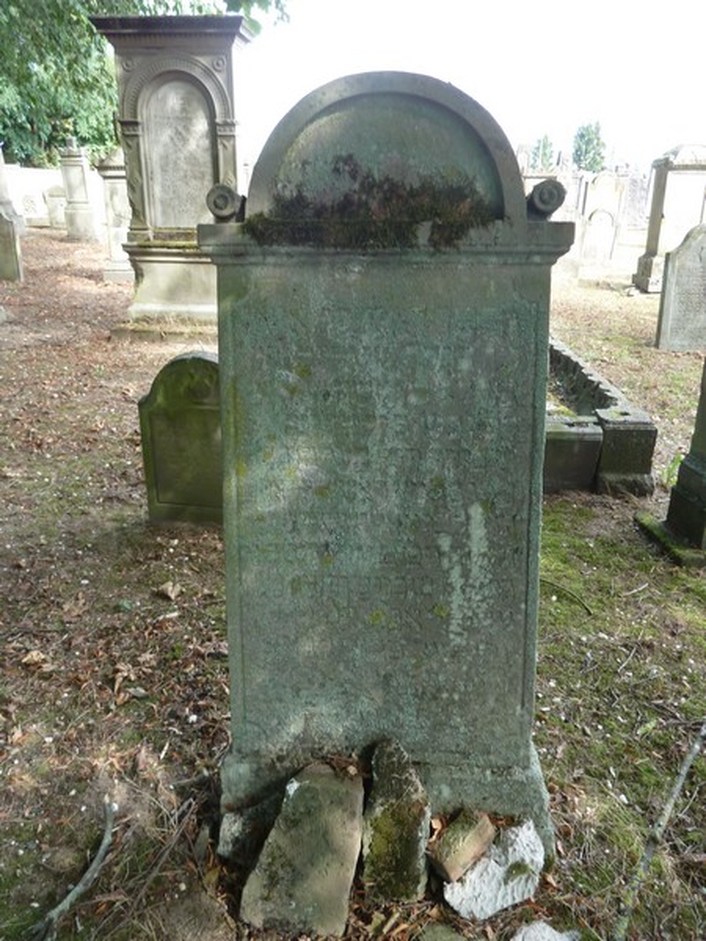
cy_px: 470
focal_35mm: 25
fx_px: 680
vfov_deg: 69.4
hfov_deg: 54.9
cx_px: 353
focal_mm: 4.1
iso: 80
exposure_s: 1/50
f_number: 3.3
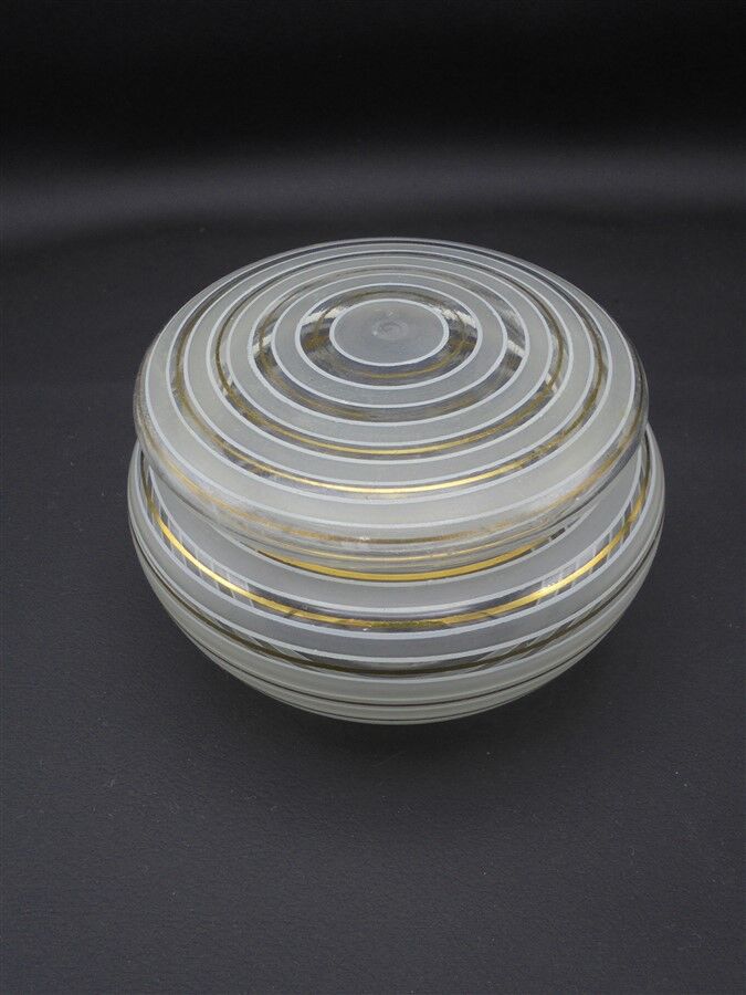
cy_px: 498
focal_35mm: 34
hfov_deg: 41.8
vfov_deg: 54.0
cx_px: 373
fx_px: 977
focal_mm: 6.1
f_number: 4
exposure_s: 1/30
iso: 200
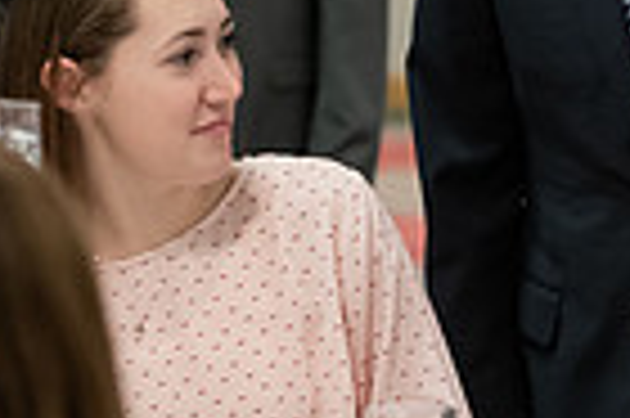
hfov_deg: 5.0
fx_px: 7236
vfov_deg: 3.3
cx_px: 410
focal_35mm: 414
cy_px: 79
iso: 3200
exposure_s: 1/200
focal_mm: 100
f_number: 3.5
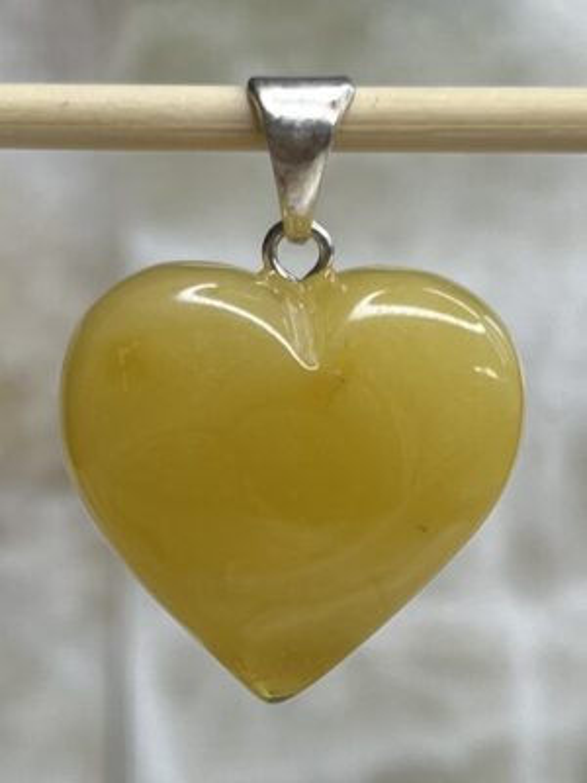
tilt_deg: -16.8
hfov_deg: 53.1
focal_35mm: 26
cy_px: 392
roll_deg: -0.4
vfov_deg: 67.3
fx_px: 588
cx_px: 294
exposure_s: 1/245
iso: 40
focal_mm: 5.1
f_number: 1.6
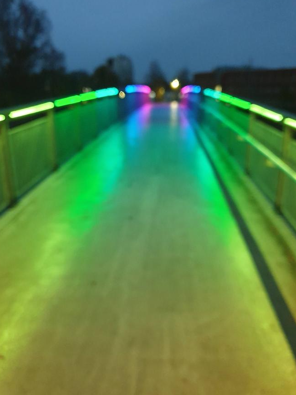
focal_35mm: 27
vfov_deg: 65.3
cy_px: 200
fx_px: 308
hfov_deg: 51.3
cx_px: 147
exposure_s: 1/24
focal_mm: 4.3
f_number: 1.5
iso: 1000
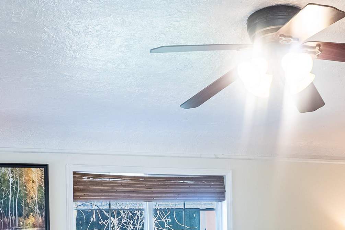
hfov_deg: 40.2
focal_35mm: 49
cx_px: 137
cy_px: 248
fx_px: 469
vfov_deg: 25.6
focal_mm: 16
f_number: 8
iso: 400
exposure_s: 1/250
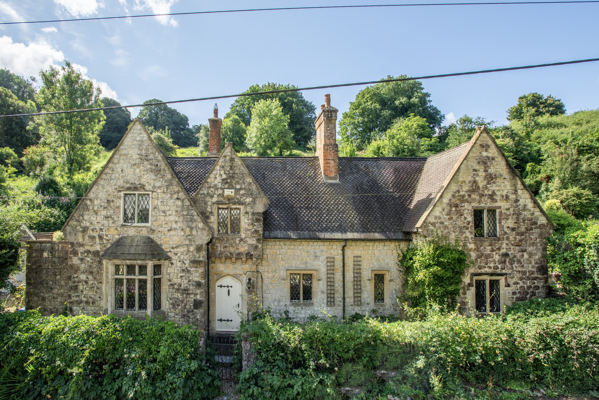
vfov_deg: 70.5
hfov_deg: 93.3
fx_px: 283
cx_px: 300
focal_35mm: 17
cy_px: 200
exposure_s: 1/320
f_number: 11
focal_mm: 17
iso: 250
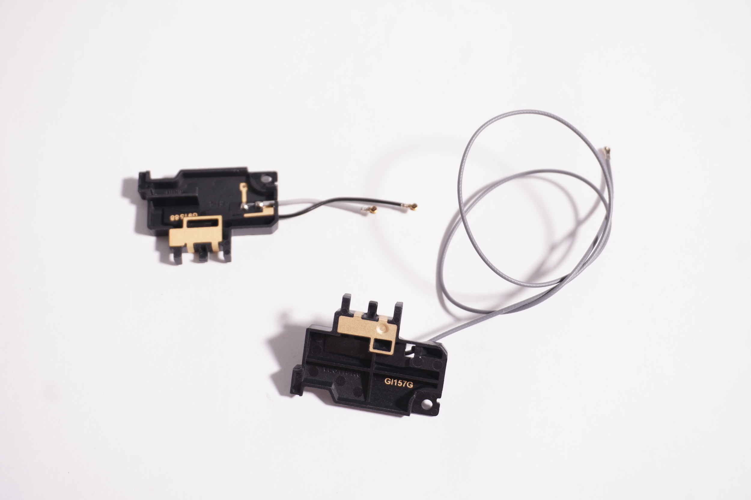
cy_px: 250
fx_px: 1157
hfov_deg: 36.0
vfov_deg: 24.4
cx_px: 376
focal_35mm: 56
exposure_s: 1/13
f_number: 5.6
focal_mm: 37
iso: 125
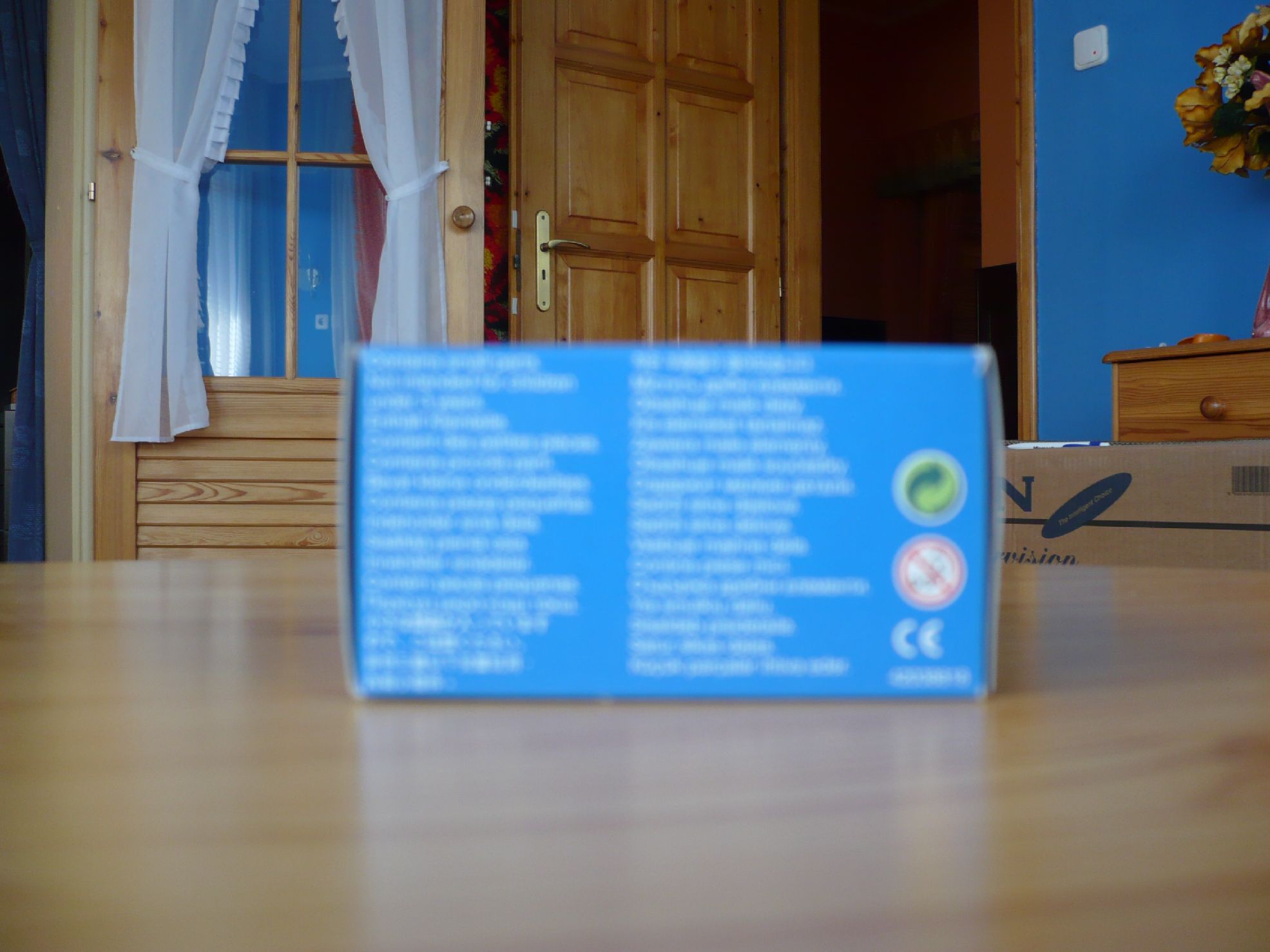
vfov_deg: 40.7
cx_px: 635
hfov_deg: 52.6
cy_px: 476
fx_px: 1284
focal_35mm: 35
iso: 100
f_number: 2.8
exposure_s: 1/40
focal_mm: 5.8
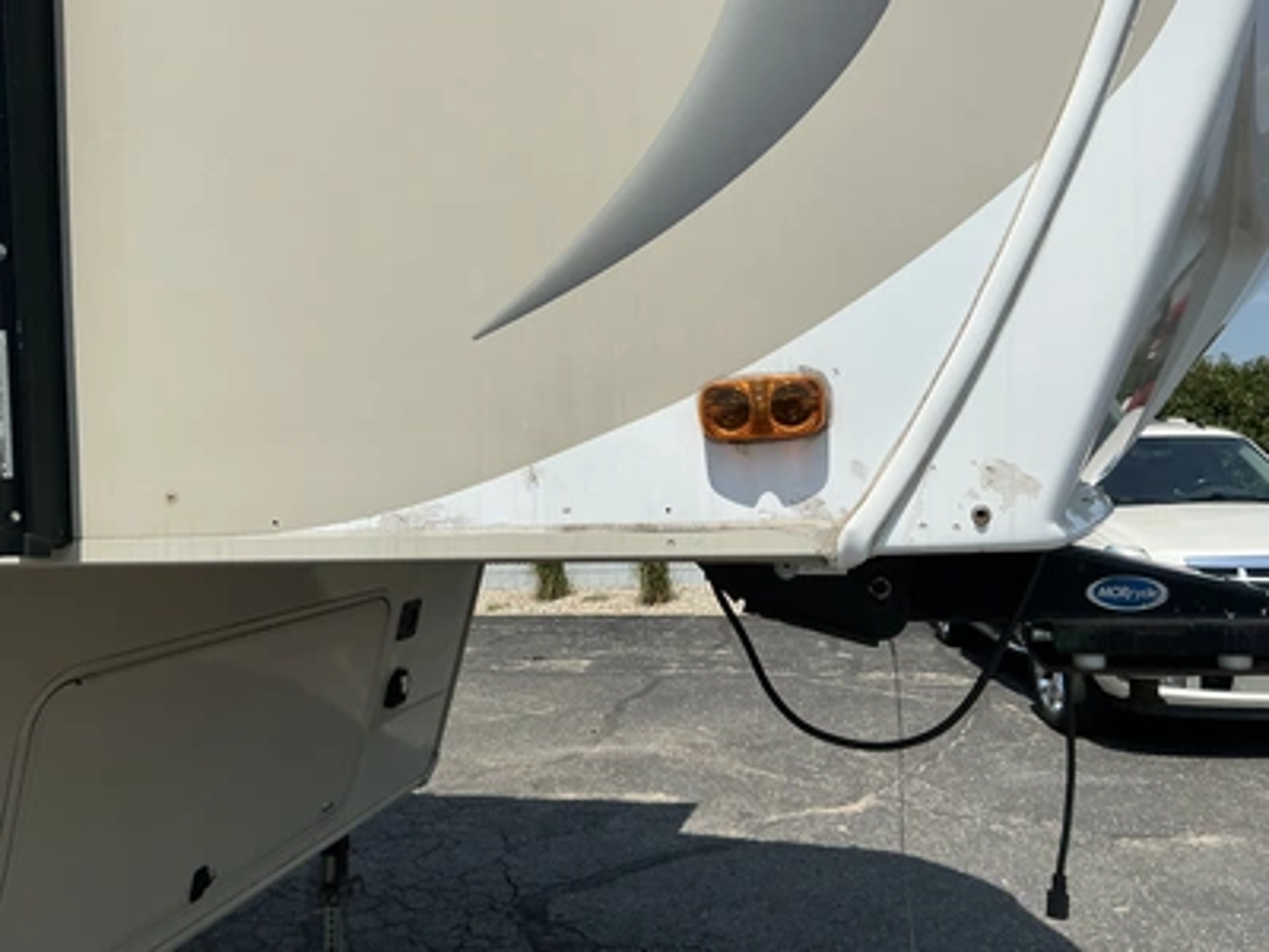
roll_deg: +1.9
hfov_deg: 63.4
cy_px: 476
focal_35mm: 28
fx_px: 1026
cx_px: 634
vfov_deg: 49.7
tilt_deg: -0.3
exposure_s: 1/3788
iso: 25
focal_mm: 3
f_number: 1.8
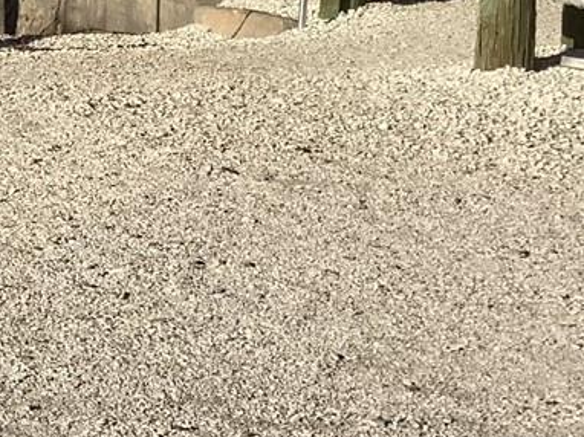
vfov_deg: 11.3
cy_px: 81
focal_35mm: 130
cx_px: -379
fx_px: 2192
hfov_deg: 13.9
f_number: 2.4
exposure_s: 1/2203
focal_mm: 3.3
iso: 25
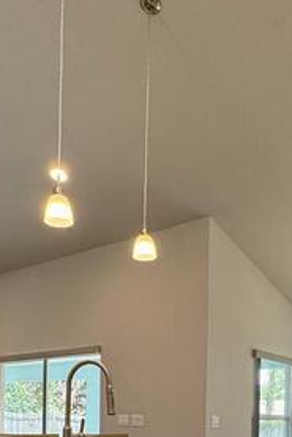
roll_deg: -0.8
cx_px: 183
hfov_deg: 31.8
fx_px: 510
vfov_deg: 40.9
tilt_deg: -0.9
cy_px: 431
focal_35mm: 42
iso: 250
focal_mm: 2.22
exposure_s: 1/120
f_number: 2.2
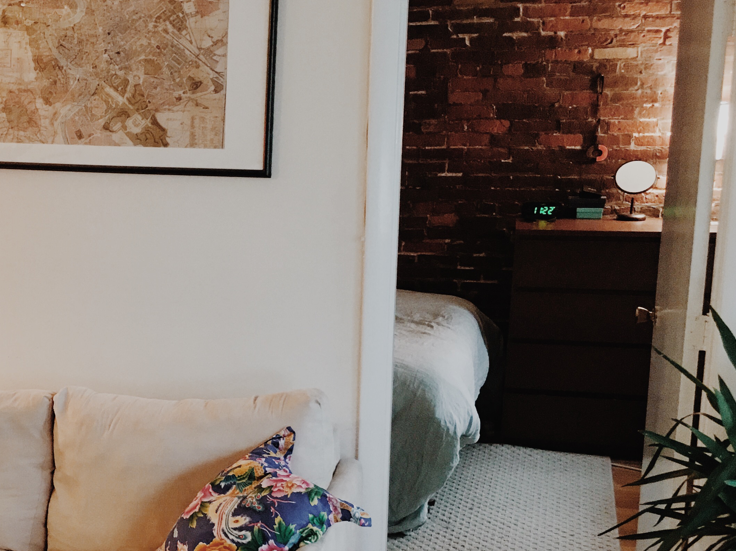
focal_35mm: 55
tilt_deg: -10.1
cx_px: 95
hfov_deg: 33.4
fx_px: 1169
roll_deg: +0.6
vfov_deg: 26.4
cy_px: 364
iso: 80
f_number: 2.2
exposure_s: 1/10
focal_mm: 4.15
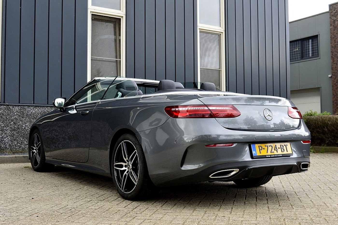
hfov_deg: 43.6
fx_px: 422
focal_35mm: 45
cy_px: 112
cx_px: 169
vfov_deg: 29.8
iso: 400
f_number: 8
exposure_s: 1/80
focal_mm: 30
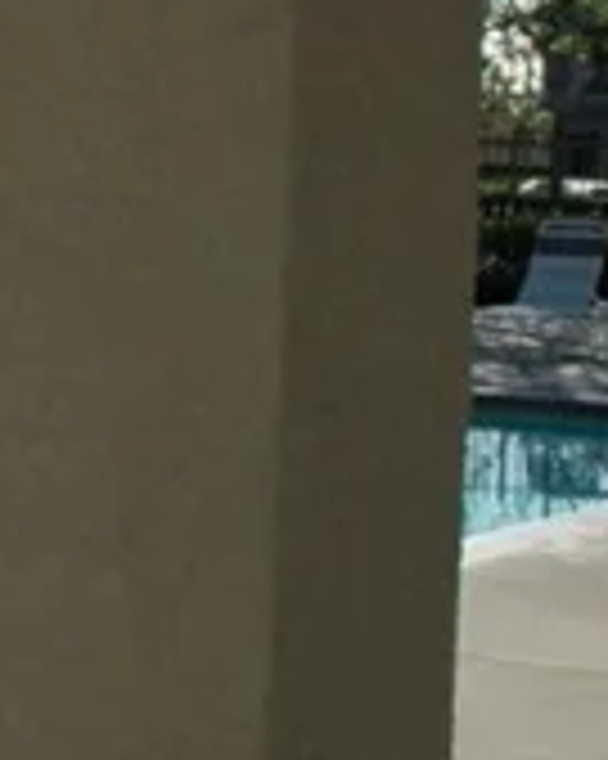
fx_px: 2837
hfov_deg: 10.4
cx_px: -903
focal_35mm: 126
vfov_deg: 15.2
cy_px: 220
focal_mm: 18
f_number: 10
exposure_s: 1/400
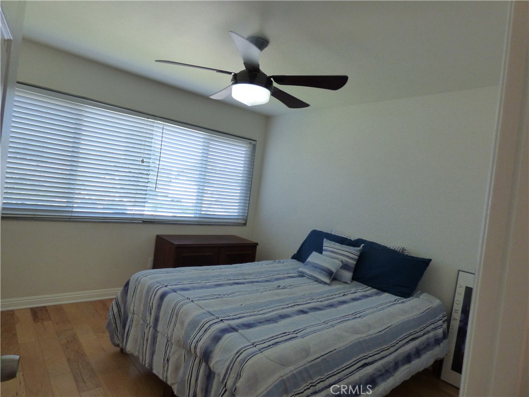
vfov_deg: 66.0
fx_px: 306
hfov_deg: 81.7
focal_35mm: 20
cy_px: 198
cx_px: 264
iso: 250
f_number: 2.8
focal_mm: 3.58
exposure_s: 1/100
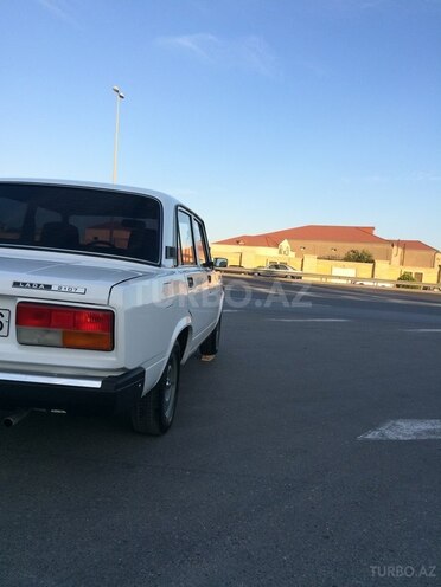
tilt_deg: -3.4
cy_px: 294
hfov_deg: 48.2
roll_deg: -2.8
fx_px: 493
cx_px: 220
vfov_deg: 61.7
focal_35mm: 29
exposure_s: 1/695
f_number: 2.2
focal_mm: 4.15
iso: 32
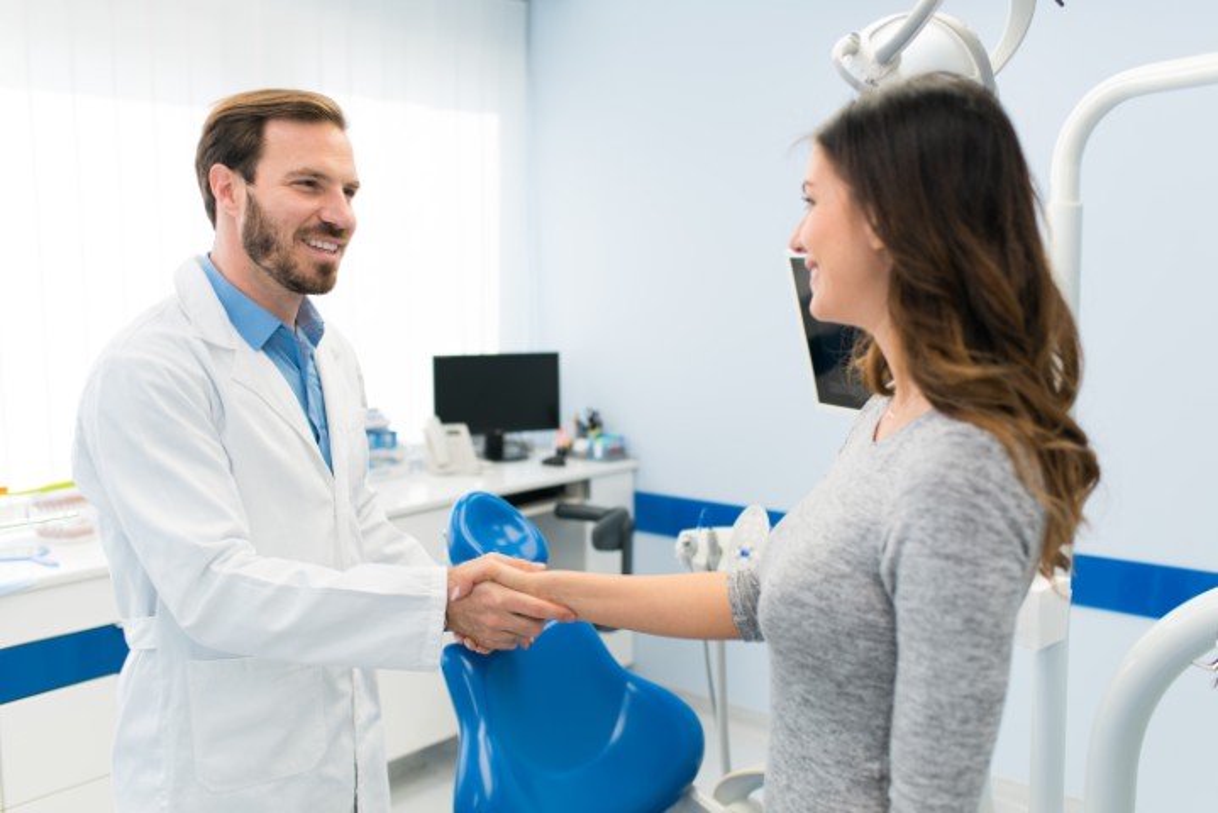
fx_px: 1185
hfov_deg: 54.4
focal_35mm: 35
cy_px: 406
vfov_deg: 37.9
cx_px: 609
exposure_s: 1/160
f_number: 2.5
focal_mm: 35
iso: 100
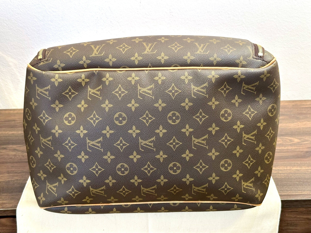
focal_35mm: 48
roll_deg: +1.5
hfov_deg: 39.7
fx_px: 431
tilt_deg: -27.5
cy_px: 116
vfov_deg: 30.3
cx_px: 156
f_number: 1.78
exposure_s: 1/33
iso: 250
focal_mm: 6.86
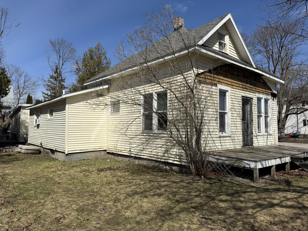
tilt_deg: +4.0
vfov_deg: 56.8
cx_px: 154
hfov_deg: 71.6
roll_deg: +0.2
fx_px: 214
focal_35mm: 24
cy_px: 116
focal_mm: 6.76
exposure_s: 1/6173
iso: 80
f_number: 1.78
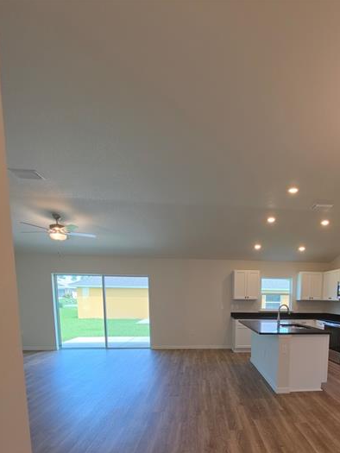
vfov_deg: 79.4
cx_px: 230
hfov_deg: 66.6
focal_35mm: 19
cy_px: 330
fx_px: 249
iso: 32
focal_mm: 2.2
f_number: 1.9
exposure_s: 1/120
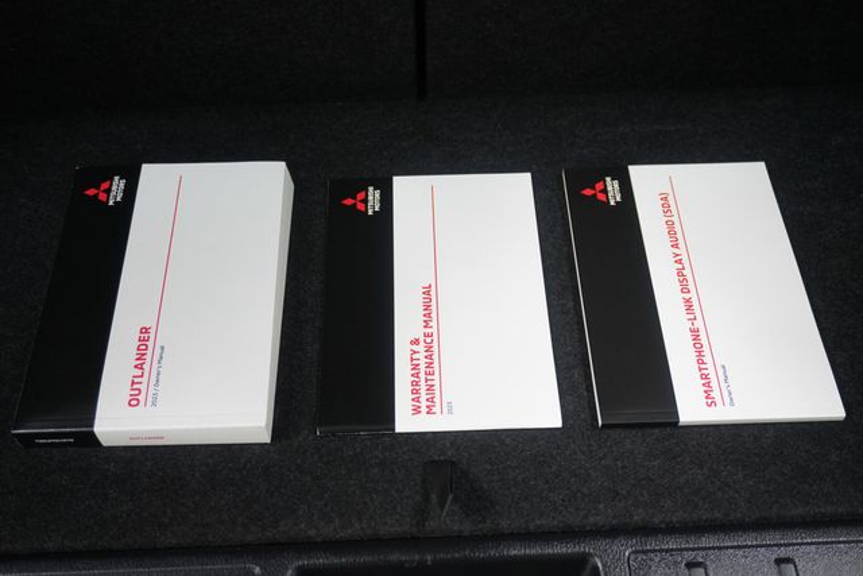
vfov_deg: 36.0
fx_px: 887
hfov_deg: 51.9
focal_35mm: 37
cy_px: 288
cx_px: 432
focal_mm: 25
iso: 1250
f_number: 4.5
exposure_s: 1/160
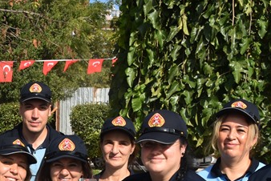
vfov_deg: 12.3
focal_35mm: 109
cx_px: -13
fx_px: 821
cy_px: 225
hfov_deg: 18.2
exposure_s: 1/250
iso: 100
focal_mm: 24
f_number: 10
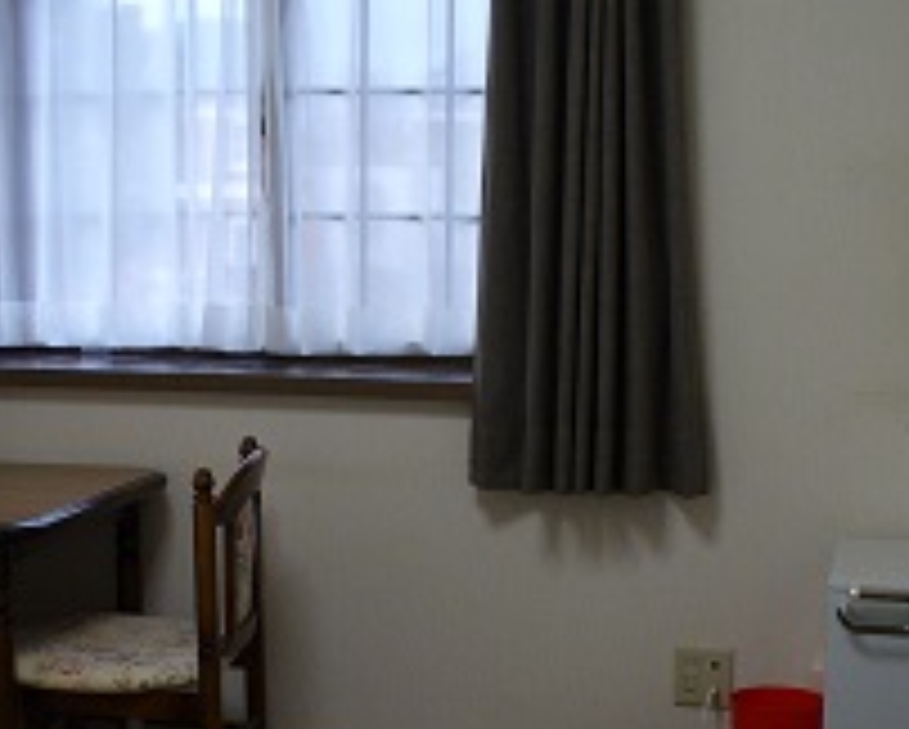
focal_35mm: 75
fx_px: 2020
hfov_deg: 25.4
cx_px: 432
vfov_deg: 20.3
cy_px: 551
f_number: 2.8
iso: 100
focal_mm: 6.1
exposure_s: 1/40
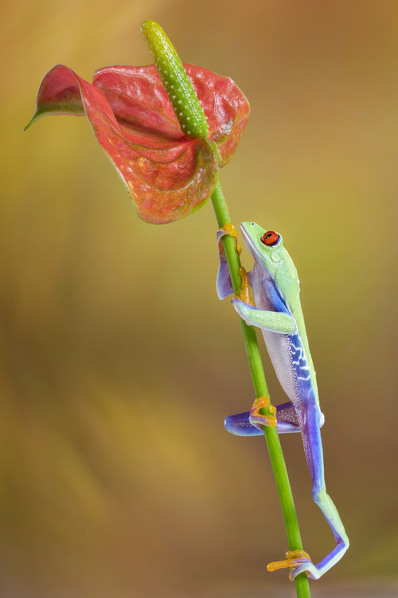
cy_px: 299
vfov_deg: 22.6
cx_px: 199
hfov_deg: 15.2
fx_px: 1492
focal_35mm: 90
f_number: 18
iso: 50
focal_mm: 90
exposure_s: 1/200
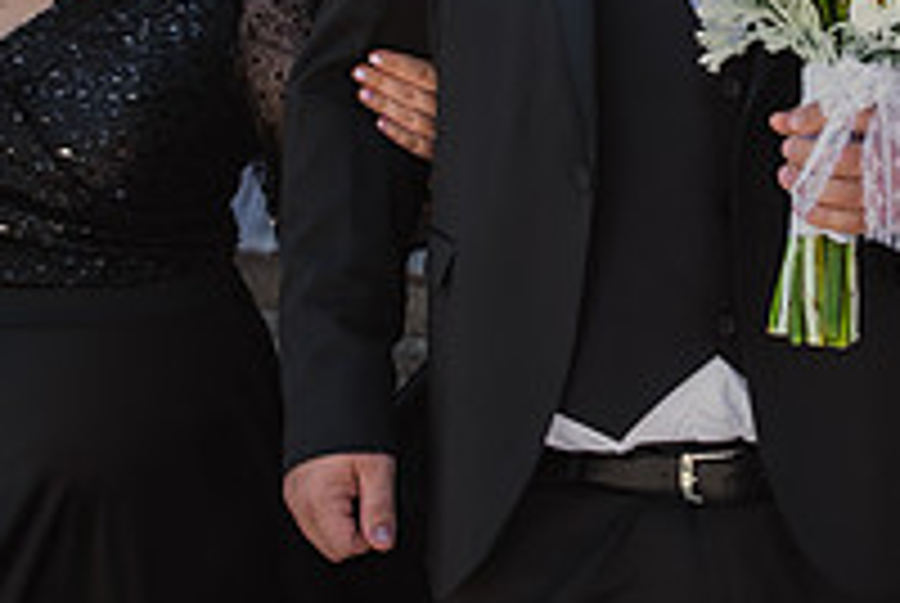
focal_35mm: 106
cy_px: -73
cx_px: 798
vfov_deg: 12.7
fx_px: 2654
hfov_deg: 18.9
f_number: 6.3
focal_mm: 32
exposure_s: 1/160
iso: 200
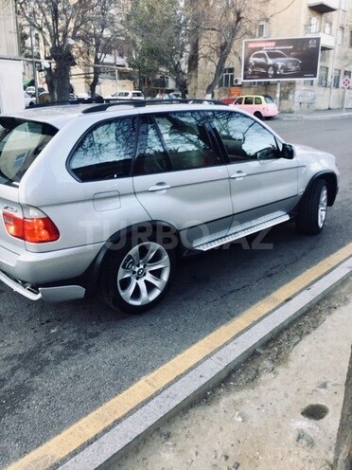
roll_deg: -2.2
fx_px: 393
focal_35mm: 29
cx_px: 176
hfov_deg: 48.2
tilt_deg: -11.7
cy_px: 235
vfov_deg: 61.7
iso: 50
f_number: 2.2
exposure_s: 1/100
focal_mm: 4.15
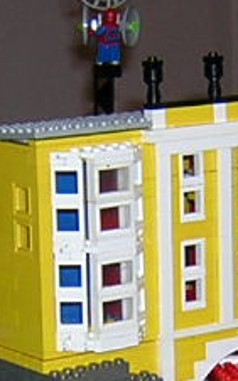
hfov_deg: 7.5
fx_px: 1798
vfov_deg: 12.0
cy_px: 332
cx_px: 262
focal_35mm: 173
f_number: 2.6
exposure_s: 1/60.1
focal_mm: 4.7
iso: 100
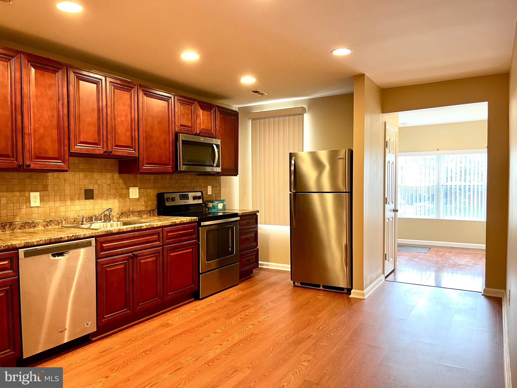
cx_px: 258
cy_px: 194
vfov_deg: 53.1
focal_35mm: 26
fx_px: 388
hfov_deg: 67.3
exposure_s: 1/60
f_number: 1.6
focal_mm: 5.1
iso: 125
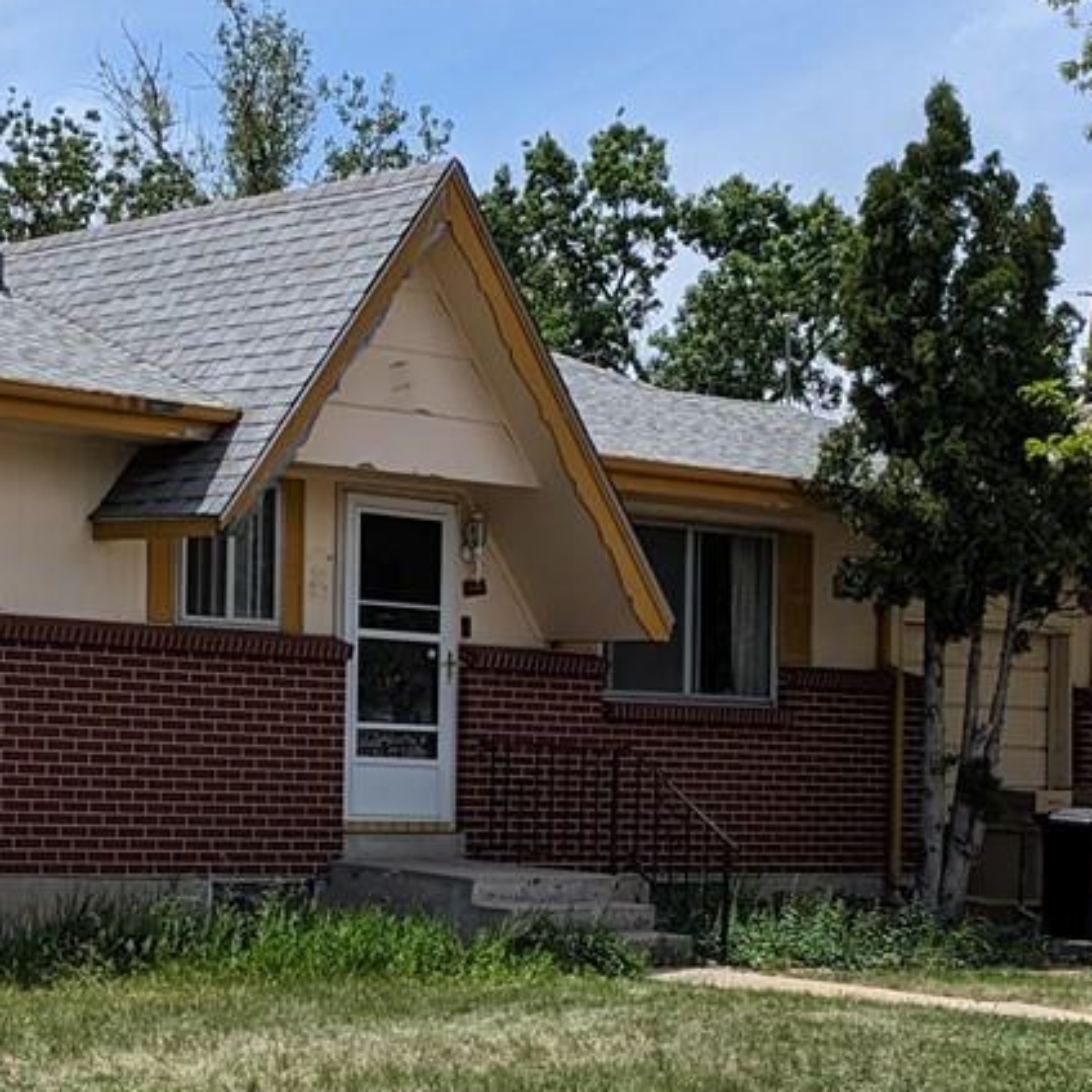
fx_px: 3212
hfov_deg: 19.2
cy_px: 873
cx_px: 348
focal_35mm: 90
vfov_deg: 19.1
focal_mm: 4.38
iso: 60
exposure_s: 1/3906
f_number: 1.73
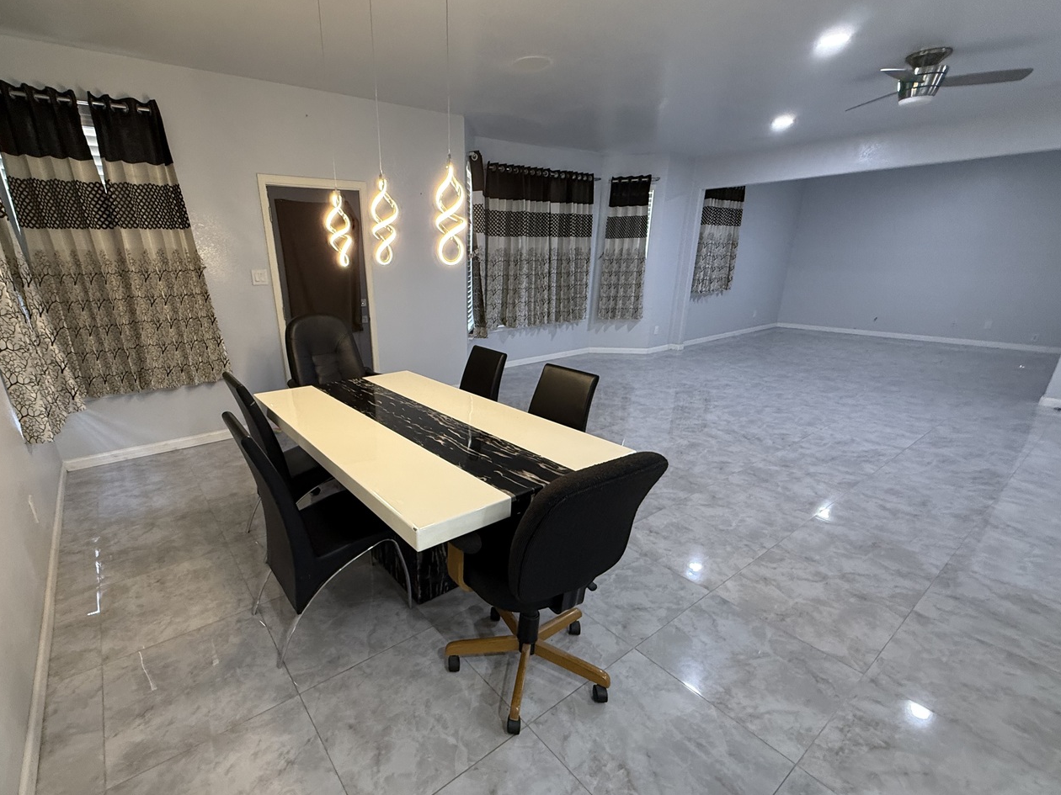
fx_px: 490
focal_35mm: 16
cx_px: 460
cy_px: 437
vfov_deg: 77.9
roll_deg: +1.0
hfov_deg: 93.9
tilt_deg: -20.2
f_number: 2.2
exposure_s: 1/60
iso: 320
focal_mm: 2.22
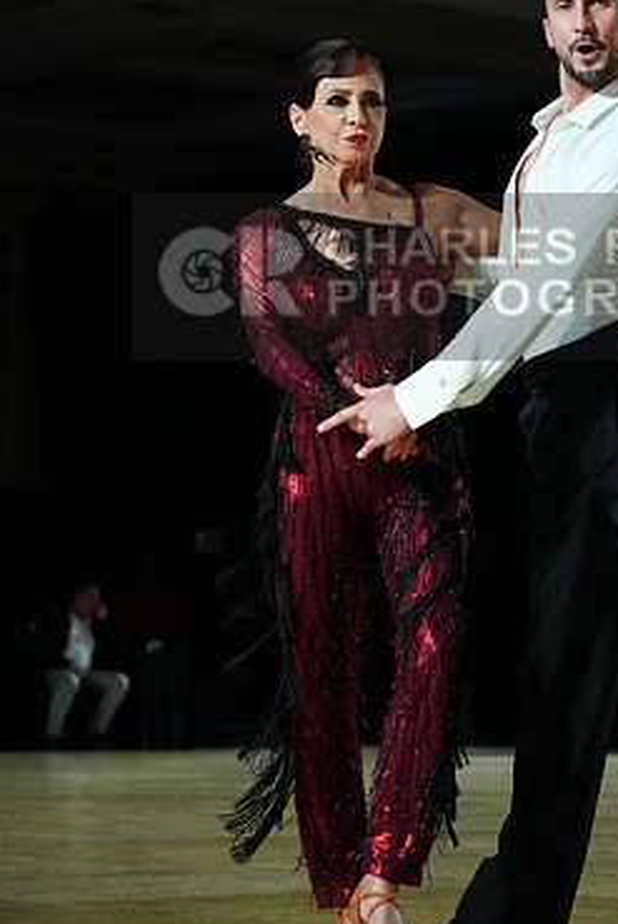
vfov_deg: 15.1
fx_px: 3466
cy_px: 278
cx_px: 479
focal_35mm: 135
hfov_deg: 10.2
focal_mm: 86
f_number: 4
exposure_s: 1/500
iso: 3200
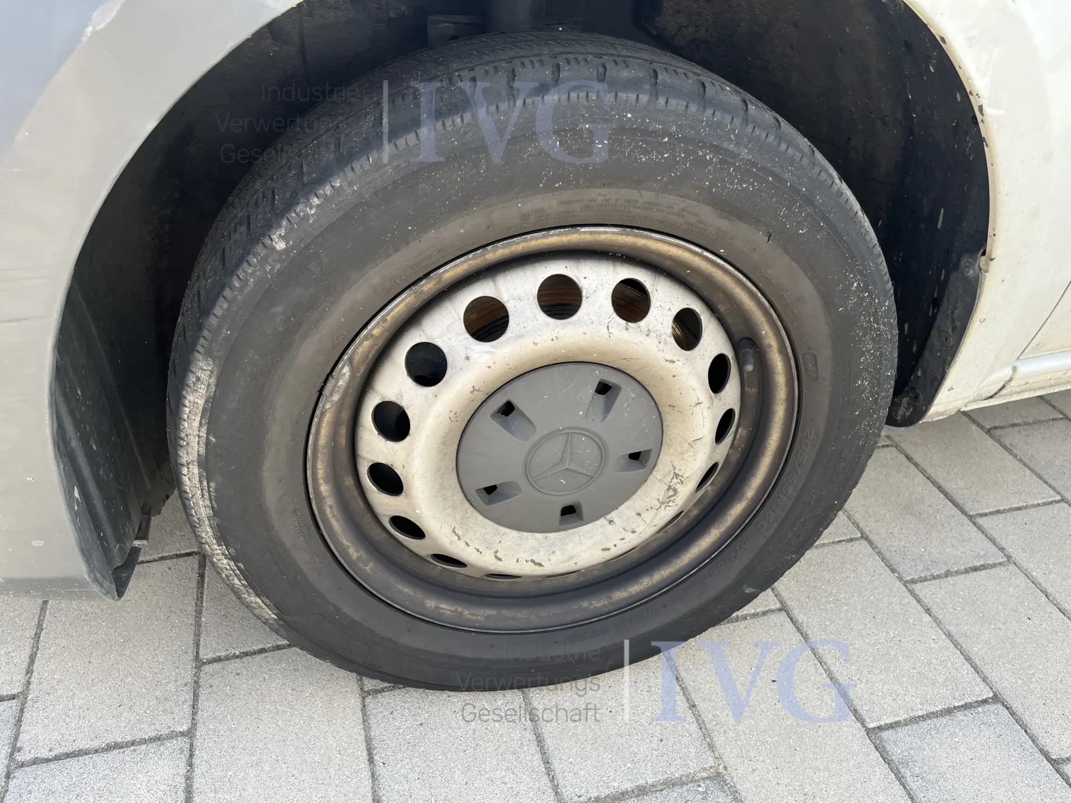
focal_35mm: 26
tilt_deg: -34.7
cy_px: 402
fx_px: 804
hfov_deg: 67.3
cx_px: 536
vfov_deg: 53.1
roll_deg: -2.7
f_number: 1.6
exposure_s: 1/388
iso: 50
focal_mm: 5.1
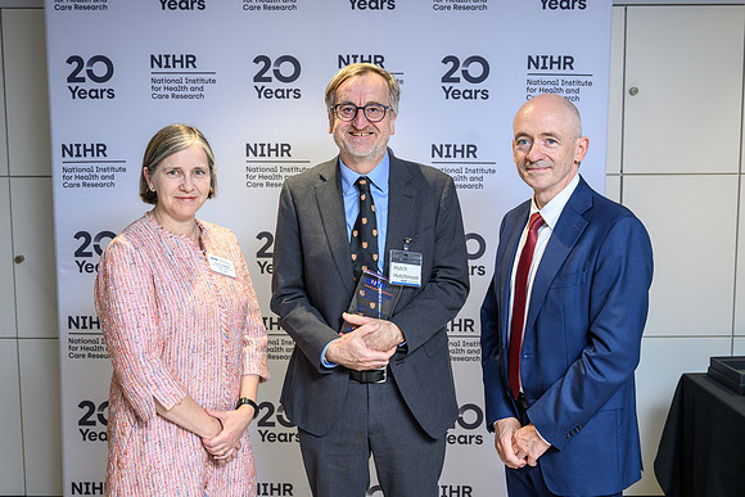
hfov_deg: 45.3
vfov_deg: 31.1
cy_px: 232
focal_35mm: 43
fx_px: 892
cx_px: 398
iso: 1250
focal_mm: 40
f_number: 4.5
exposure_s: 1/200
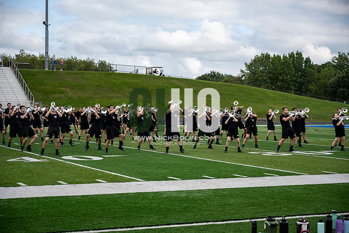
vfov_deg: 19.5
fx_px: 679
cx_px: 174
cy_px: 116
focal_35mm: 70
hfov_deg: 28.8
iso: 200
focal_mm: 70
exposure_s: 1/800
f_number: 4
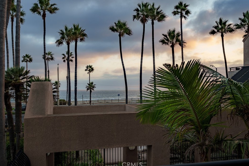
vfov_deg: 36.9
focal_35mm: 36
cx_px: 125
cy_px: 83
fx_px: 249
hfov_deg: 53.1
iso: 400
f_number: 8
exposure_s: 1/500
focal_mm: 35
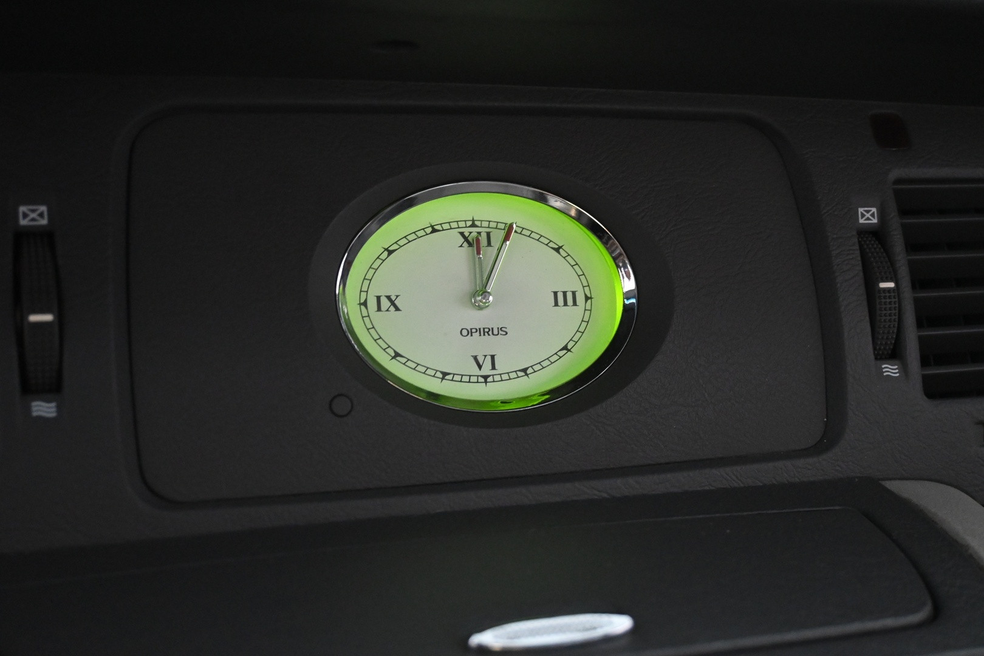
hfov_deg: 43.0
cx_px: 492
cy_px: 328
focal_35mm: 46
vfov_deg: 29.4
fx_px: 1250
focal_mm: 30.5
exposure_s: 1/50
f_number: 4.8
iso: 4500
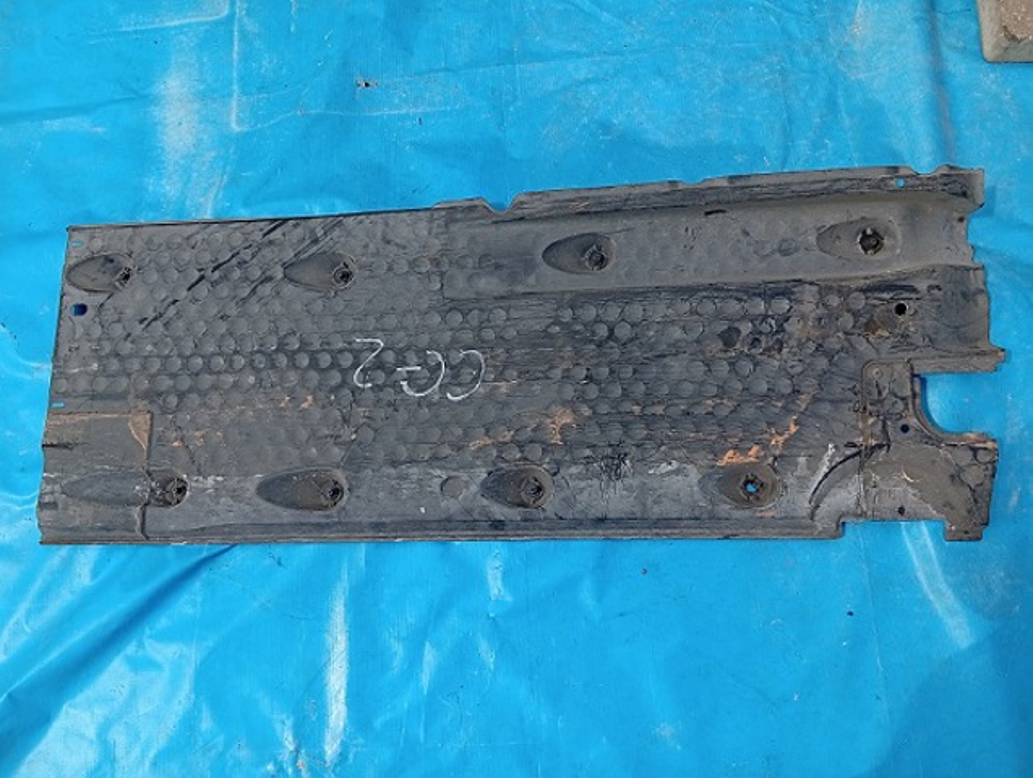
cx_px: 516
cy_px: 389
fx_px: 777
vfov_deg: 53.2
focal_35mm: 26
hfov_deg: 67.2
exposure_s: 1/428
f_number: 1.8
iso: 52
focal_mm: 3.96
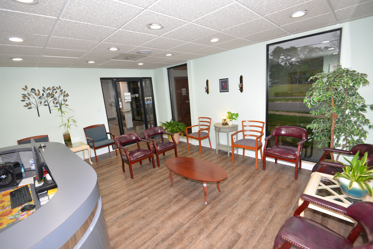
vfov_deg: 73.7
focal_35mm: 16
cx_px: 186
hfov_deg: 96.7
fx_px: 166
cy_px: 124
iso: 320
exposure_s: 1/60
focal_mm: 16
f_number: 4
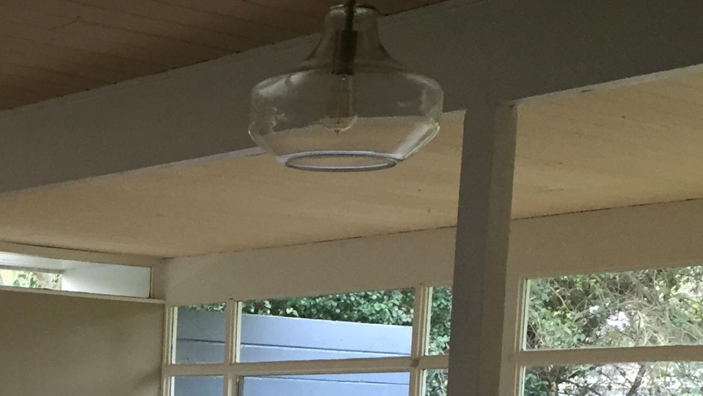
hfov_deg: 22.8
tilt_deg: -5.7
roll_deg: -1.6
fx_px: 1622
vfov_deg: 13.1
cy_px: 596
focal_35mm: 87
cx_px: -108
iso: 50
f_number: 2.2
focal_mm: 4.15
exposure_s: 1/30
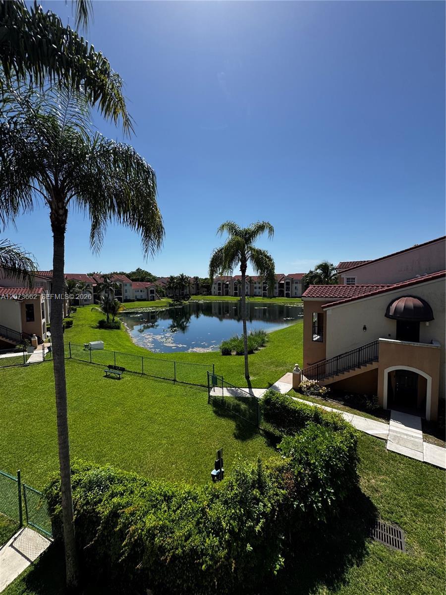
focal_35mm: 14
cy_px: 298
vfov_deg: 102.1
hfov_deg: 85.7
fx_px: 241
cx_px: 223
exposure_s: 1/2342
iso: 50
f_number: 2.2
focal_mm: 2.22
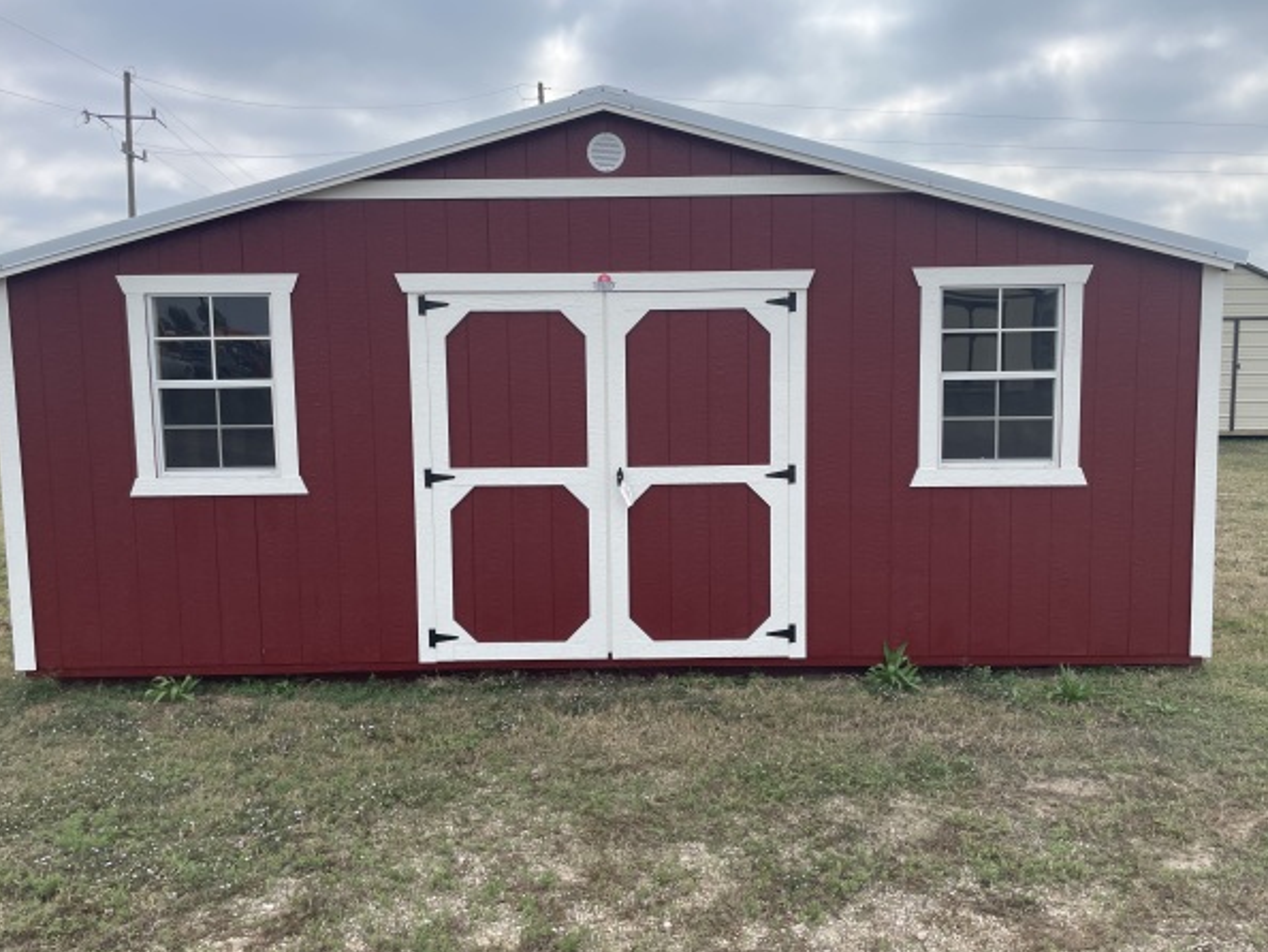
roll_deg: +0.8
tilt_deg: -5.0
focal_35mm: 28
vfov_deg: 49.8
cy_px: 457
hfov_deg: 63.4
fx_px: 1026
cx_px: 640
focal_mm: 4.2
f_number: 1.6
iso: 32
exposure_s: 1/2304
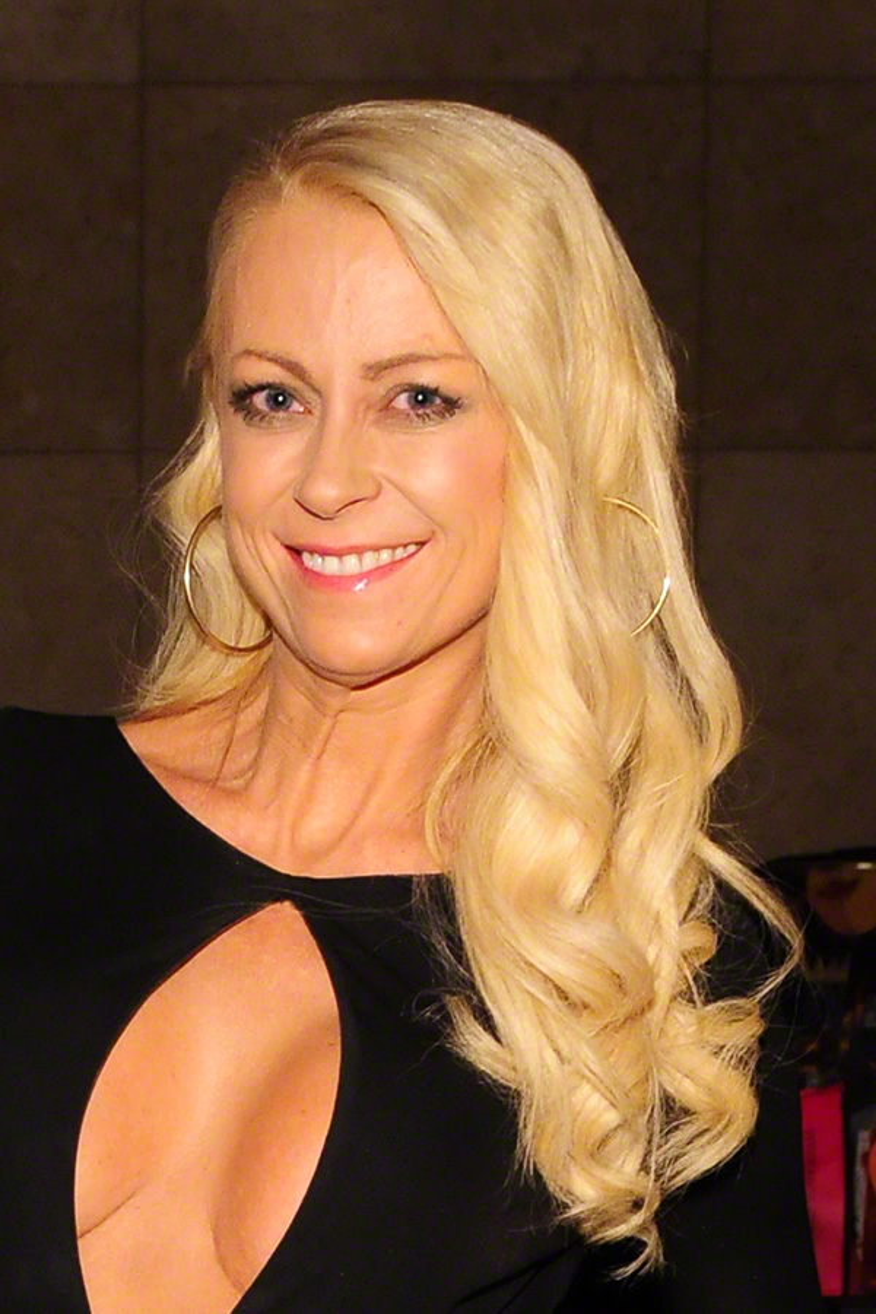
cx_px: 438
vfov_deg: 53.1
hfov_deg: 36.9
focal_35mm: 36
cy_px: 657
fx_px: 1314
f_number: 5.6
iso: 800
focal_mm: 24
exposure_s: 1/60
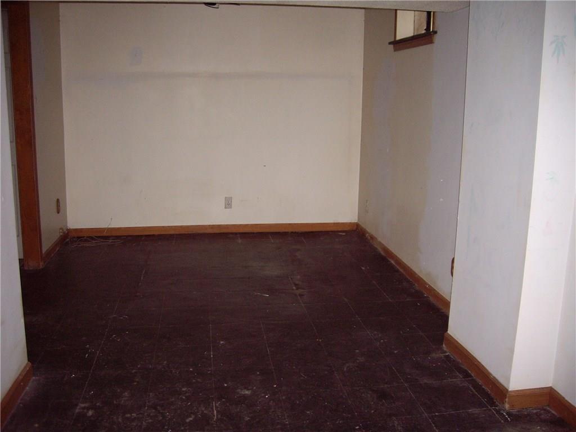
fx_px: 632
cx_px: 288
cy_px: 216
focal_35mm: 38
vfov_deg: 37.7
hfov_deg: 49.0
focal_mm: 6.2
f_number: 2.7
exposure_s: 1/40
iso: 200
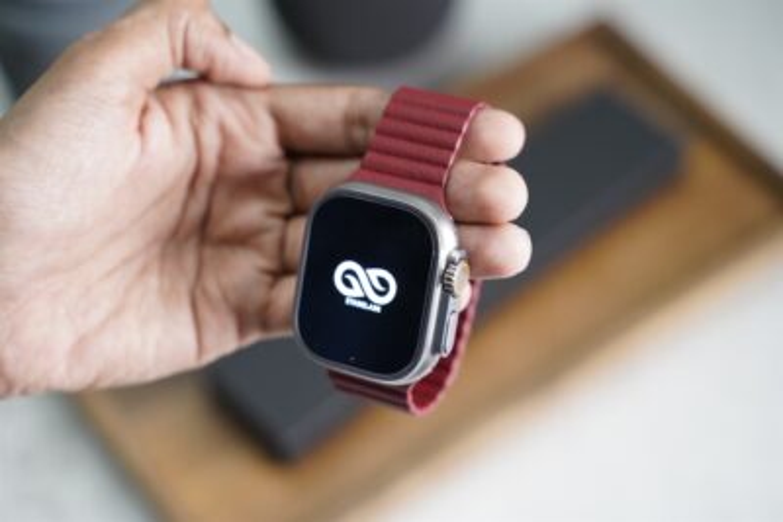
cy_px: 261
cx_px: 392
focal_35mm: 75
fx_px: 1632
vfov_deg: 18.2
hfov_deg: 27.0
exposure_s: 1/80
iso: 1600
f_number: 3.5
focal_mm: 75
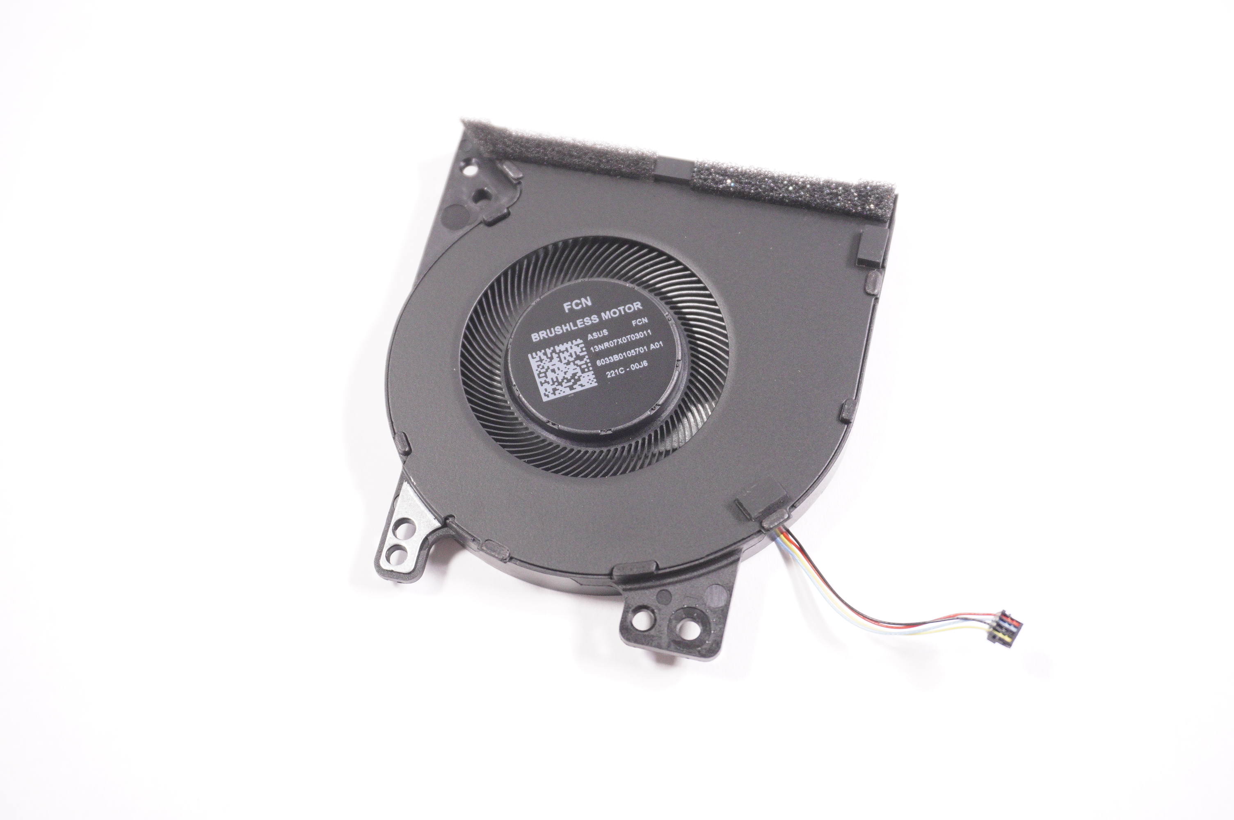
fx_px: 1490
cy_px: 410
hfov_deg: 45.0
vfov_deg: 30.8
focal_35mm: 44
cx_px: 617
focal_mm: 29
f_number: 5.6
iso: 1600
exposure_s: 1/250
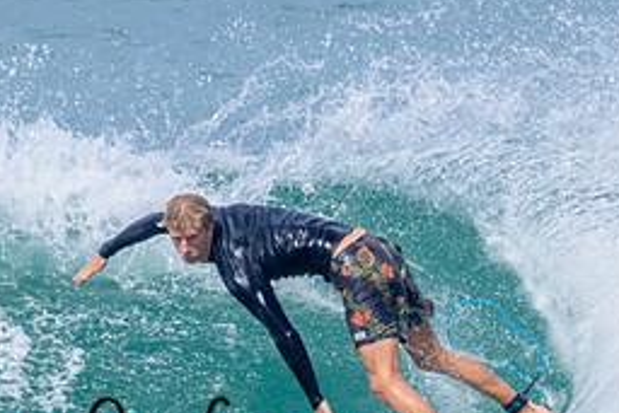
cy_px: 444
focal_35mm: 2481
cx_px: 364
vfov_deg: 0.6
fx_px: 42682
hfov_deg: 0.8
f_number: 11
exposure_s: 1/2000
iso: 560
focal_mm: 800
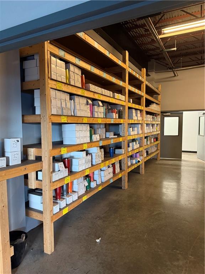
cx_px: 102
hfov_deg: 56.8
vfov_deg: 71.6
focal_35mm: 24
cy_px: 137
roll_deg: +0.1
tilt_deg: -3.9
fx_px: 190
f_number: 1.78
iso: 640
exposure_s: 1/60
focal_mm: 6.76
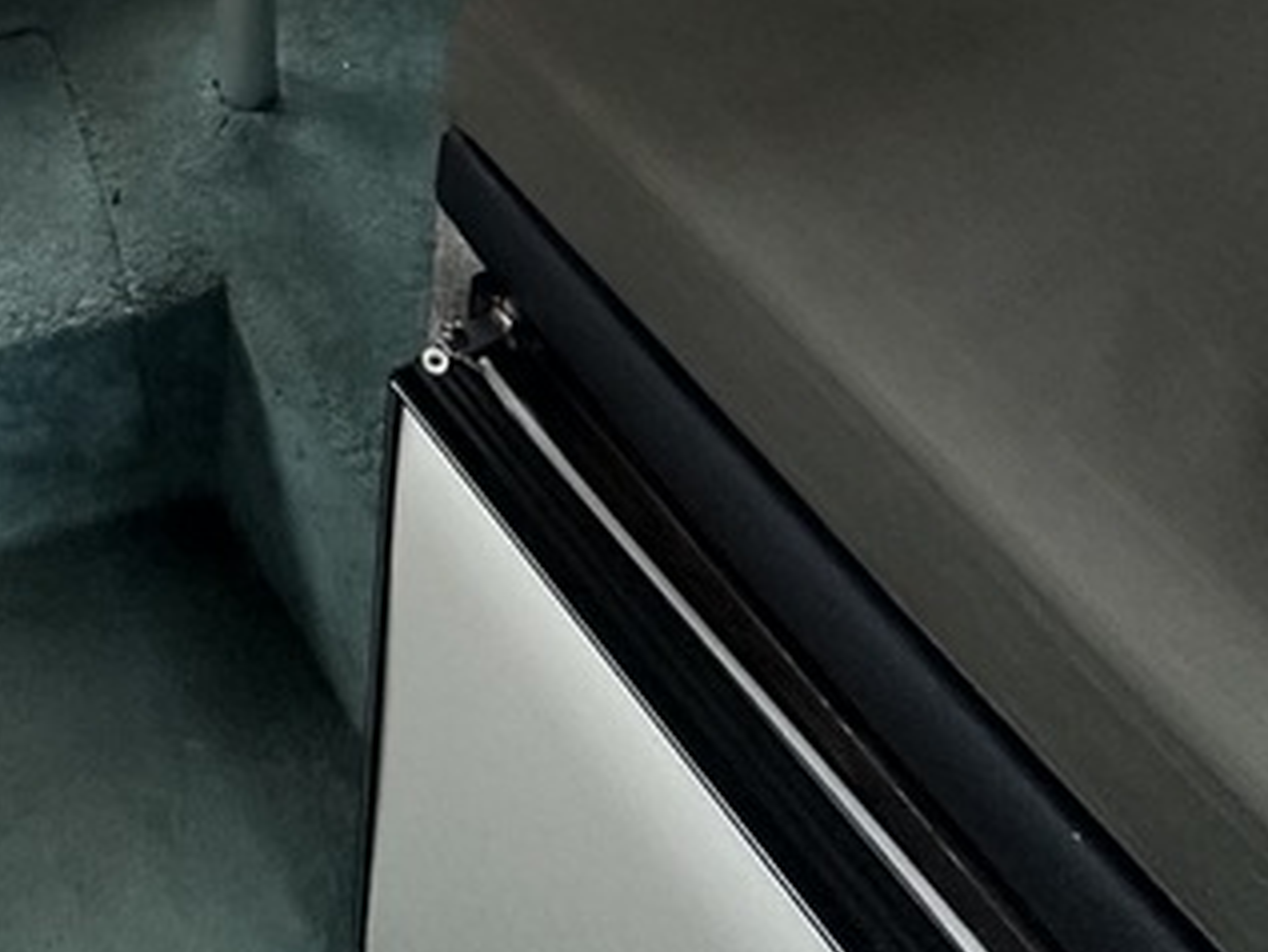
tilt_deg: -19.6
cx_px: 64
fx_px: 1942
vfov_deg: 19.6
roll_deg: +2.1
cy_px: -804
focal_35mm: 53
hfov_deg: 33.7
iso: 320
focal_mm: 2.22
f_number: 2.2
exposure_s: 1/60
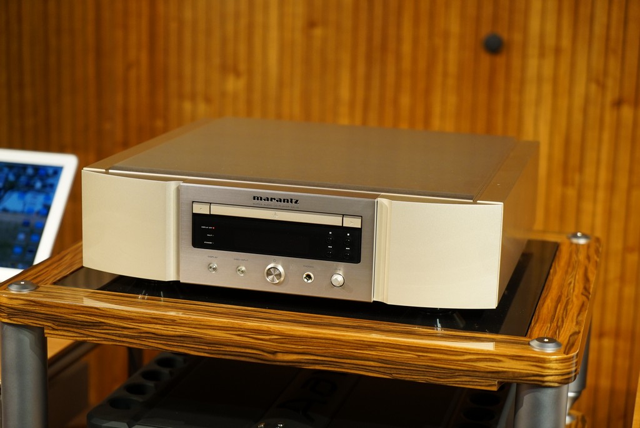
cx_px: 320
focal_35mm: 70
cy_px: 214
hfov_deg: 28.8
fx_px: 1245
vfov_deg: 19.5
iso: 1250
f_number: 4
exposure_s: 1/30
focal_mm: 70
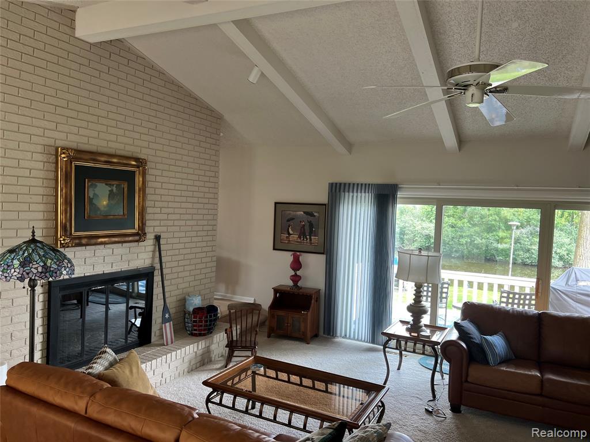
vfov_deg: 53.1
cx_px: 295
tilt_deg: -2.6
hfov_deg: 67.3
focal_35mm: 26
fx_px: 443
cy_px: 221
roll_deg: -2.1
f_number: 1.5
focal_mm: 5.7
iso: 125
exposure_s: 1/112
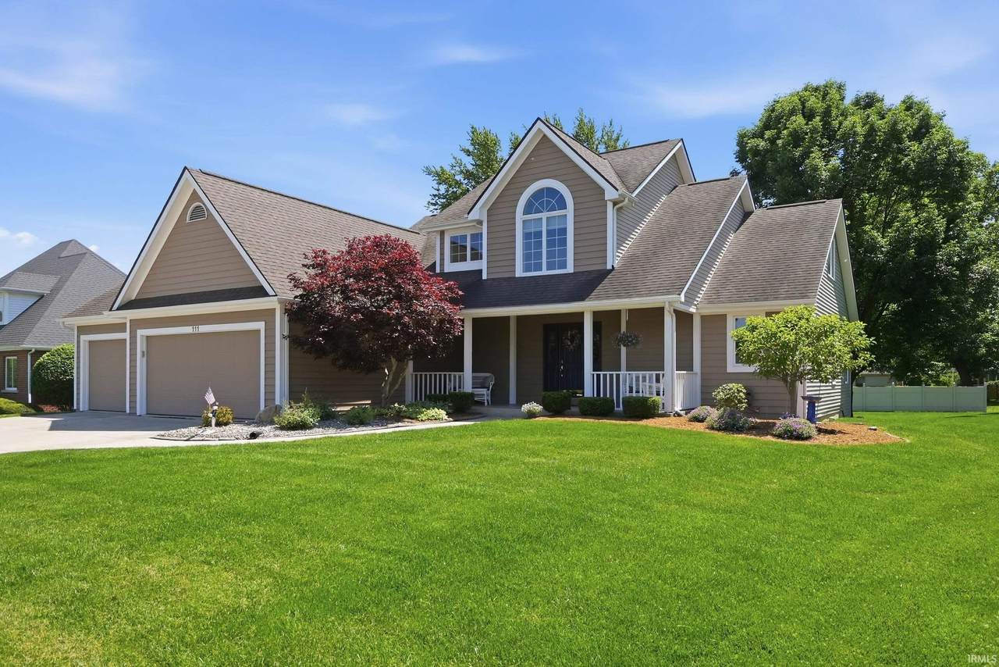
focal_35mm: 25
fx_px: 694
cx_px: 500
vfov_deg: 51.3
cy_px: 334
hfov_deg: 71.5
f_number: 4.5
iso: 1000
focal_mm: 17
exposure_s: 1/5000
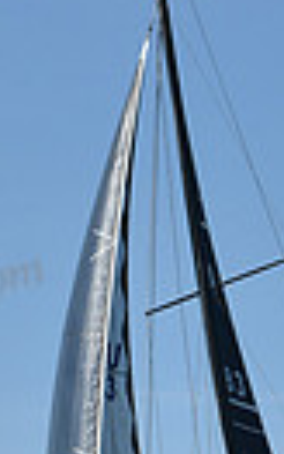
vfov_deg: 6.2
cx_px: 223
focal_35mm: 338
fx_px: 4181
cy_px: 454
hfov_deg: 3.9
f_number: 9
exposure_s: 1/1000
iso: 250
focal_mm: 75
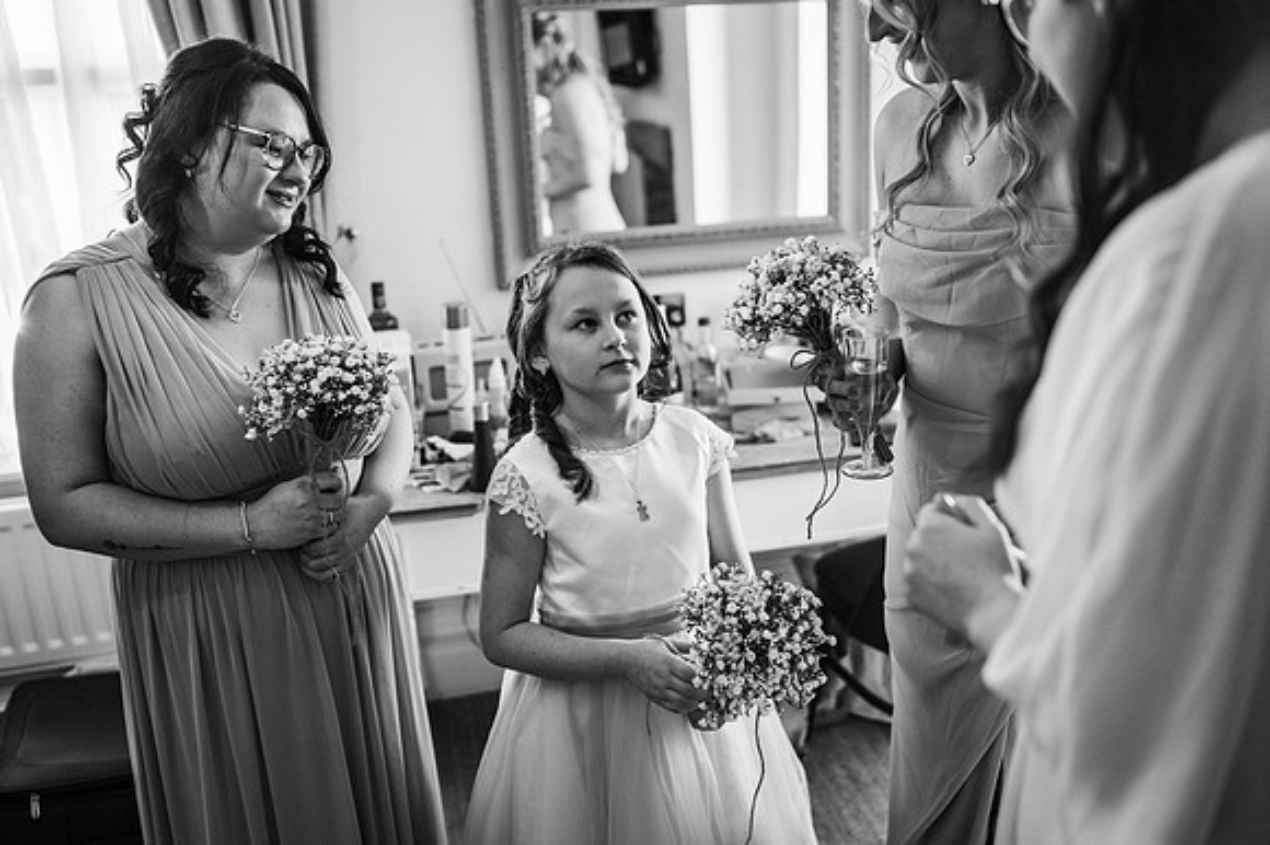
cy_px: 422
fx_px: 1234
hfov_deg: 54.5
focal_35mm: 35
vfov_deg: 37.8
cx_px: 635
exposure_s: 1/200
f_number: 2
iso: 640
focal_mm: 35
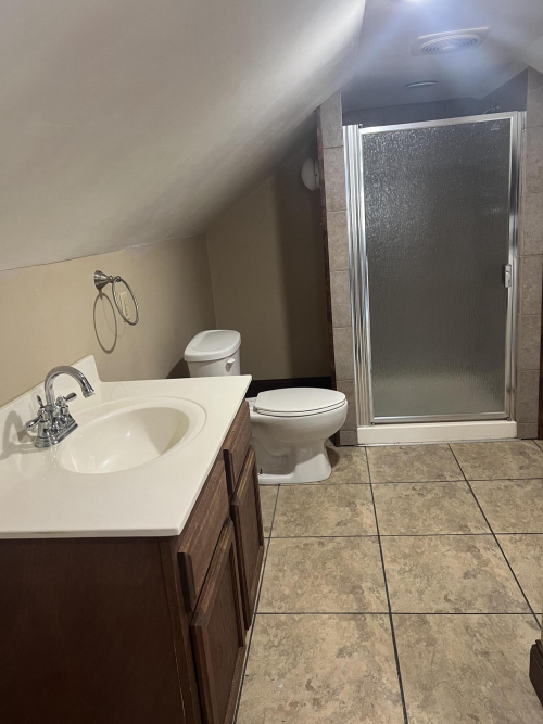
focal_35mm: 26
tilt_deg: -13.7
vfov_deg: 67.3
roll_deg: +5.4
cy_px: 362
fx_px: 544
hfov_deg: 53.0
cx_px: 272
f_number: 1.5
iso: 250
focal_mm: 5.7
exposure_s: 1/60
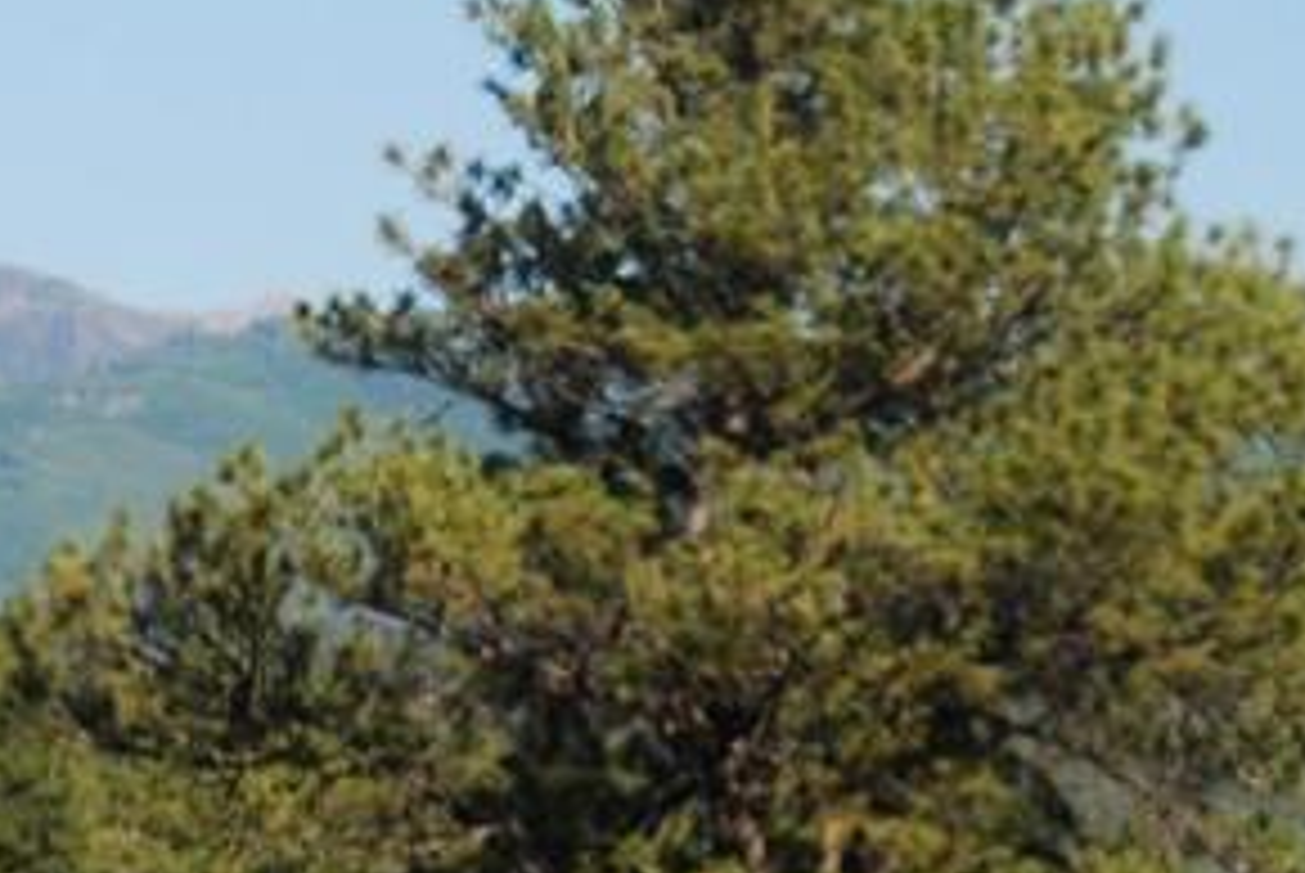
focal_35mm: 424
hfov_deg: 4.8
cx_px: -454
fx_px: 15385
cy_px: 1060
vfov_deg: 3.2
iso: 400
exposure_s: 1/800
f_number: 7.1
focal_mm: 80
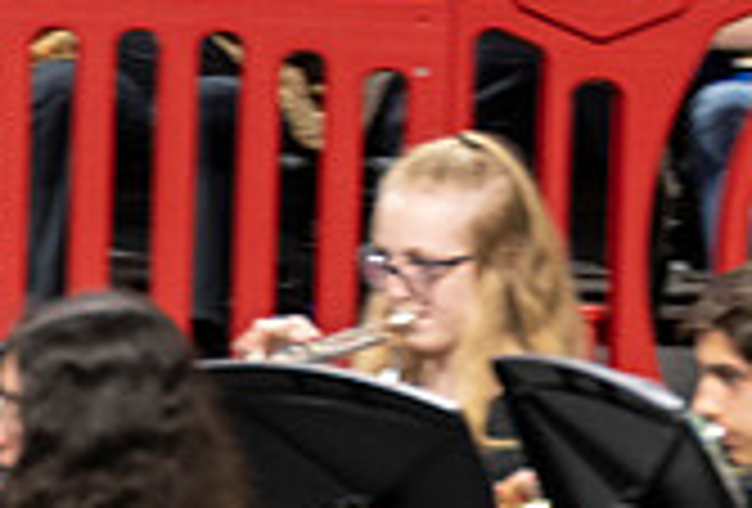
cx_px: 1407
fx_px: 21425
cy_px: -268
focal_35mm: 1021
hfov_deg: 2.0
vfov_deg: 1.4
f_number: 3.5
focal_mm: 200
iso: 1000
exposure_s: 1/100
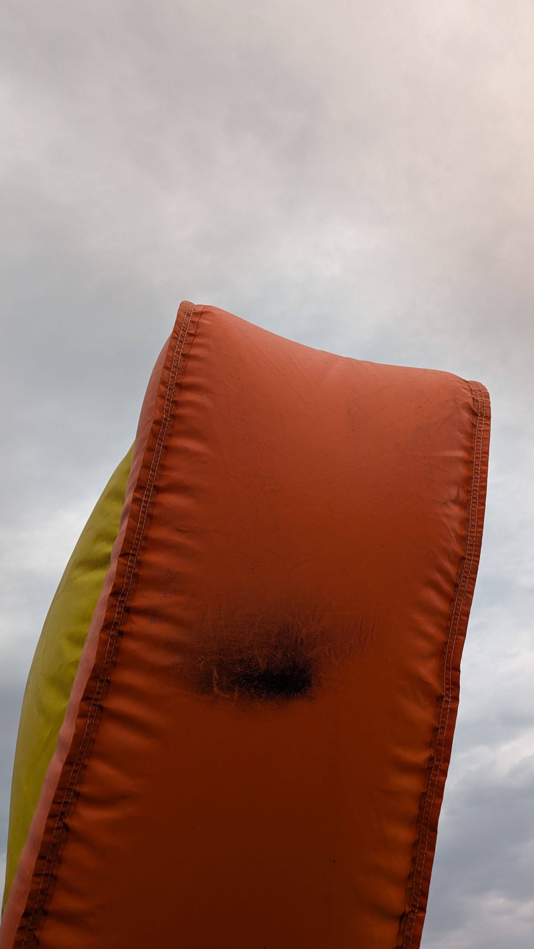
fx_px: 705
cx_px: 302
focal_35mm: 28
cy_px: 475
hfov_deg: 41.4
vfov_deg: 67.9
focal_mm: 5.43
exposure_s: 1/2092
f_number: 1.89
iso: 44
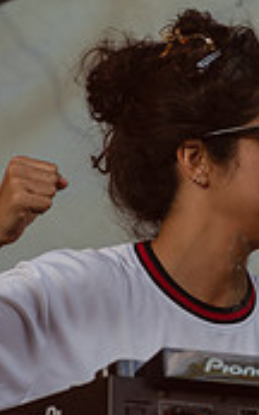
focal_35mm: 496
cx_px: 237
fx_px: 5606
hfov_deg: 2.6
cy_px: 270
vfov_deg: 4.2
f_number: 5
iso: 400
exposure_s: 1/250
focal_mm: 145
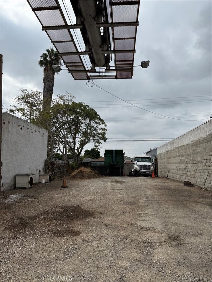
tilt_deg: +6.6
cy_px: 141
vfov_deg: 71.6
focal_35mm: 24
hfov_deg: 56.8
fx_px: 196
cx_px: 106
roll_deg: -0.6
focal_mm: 6.76
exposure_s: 1/6173
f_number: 1.78
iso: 80
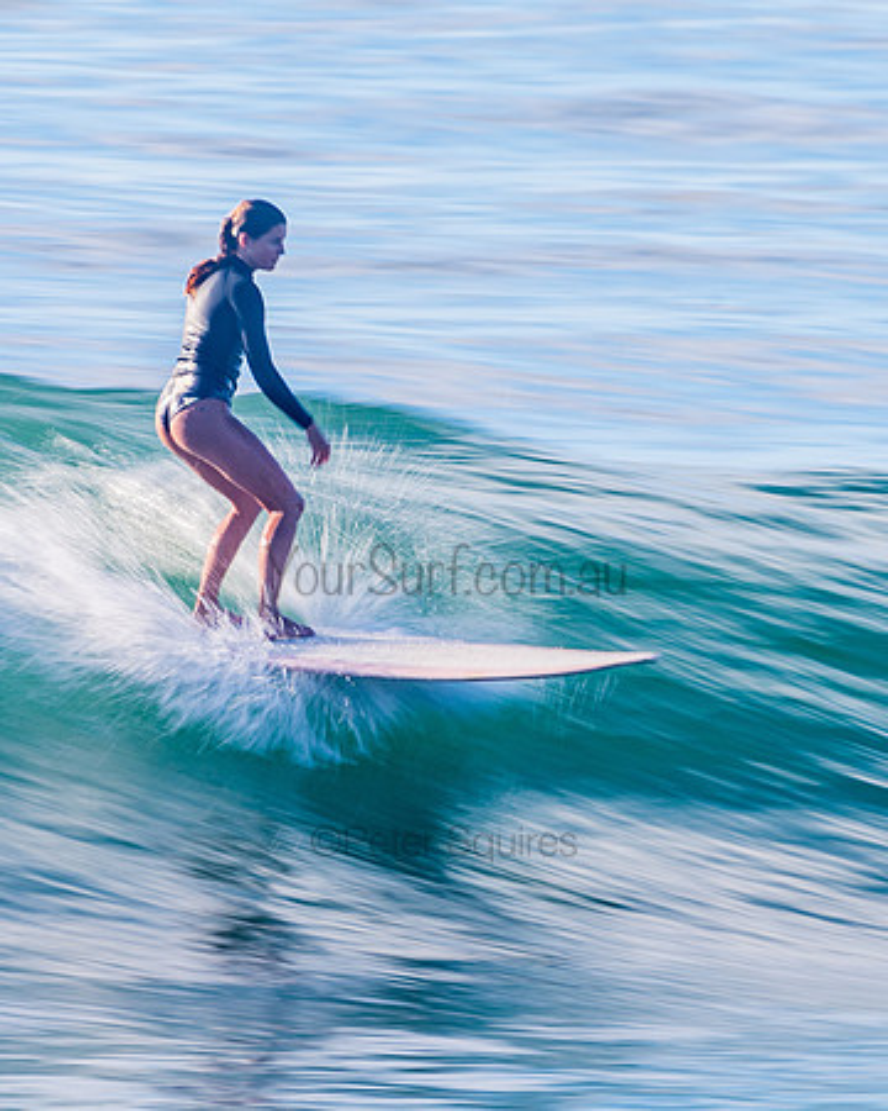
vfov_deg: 1.8
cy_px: 612
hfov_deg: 1.4
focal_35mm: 1102
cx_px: 457
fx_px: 36213
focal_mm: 500
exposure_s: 1/20
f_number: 10
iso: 31
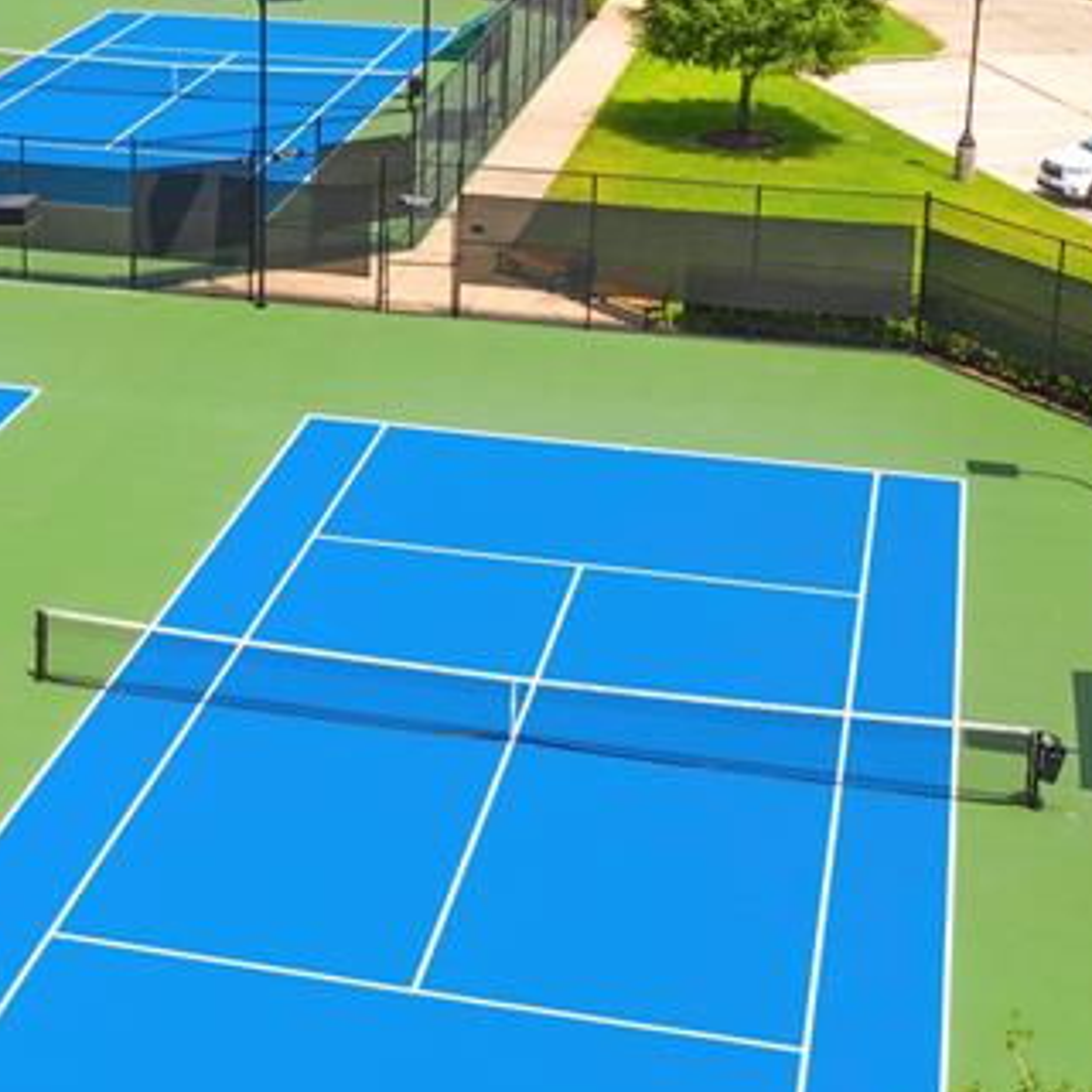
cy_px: 227
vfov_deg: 22.5
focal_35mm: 76
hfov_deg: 22.2
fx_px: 2712
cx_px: 106
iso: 100
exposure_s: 1/240
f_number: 5
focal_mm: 10.26
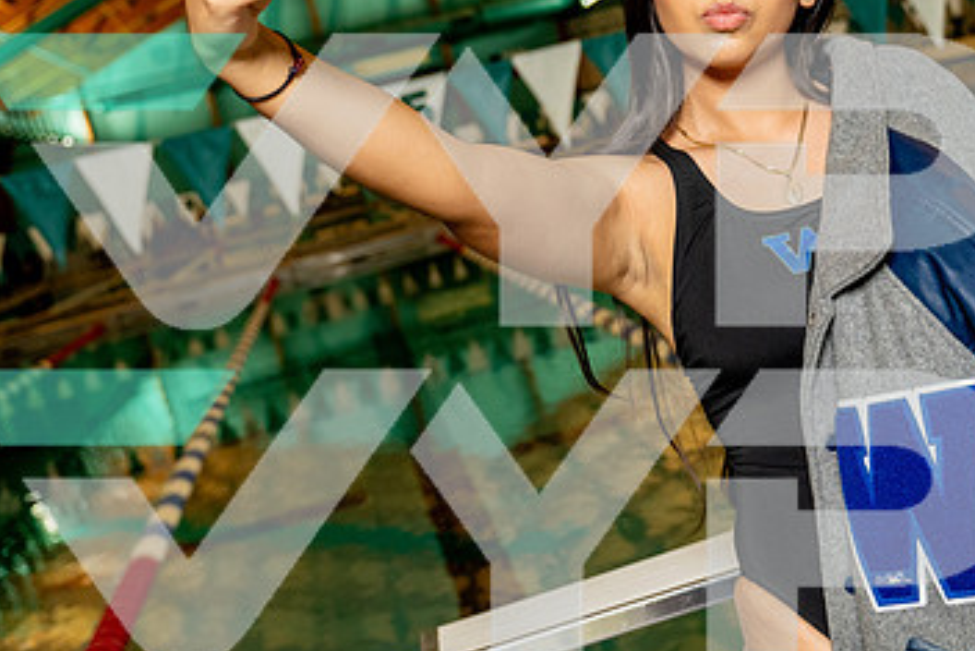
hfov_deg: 35.2
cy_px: 181
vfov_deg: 24.0
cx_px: 662
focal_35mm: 56
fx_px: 1517
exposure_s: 1/250
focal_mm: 34
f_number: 4
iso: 1600
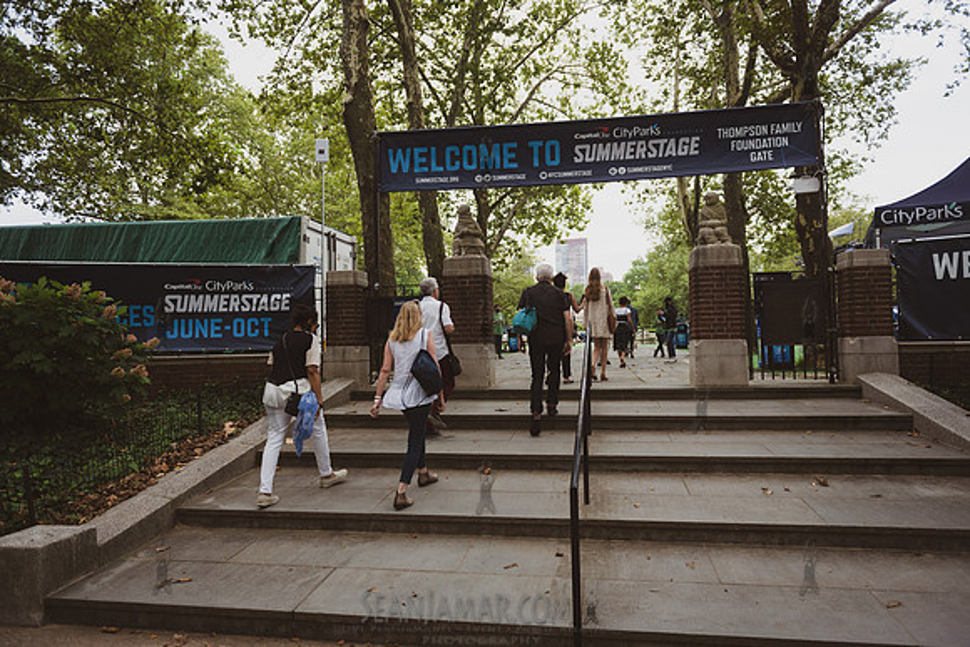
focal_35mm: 24
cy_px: 324
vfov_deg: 53.2
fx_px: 647
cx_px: 485
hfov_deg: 73.7
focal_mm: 24
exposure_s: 1/1600
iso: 400
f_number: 3.2
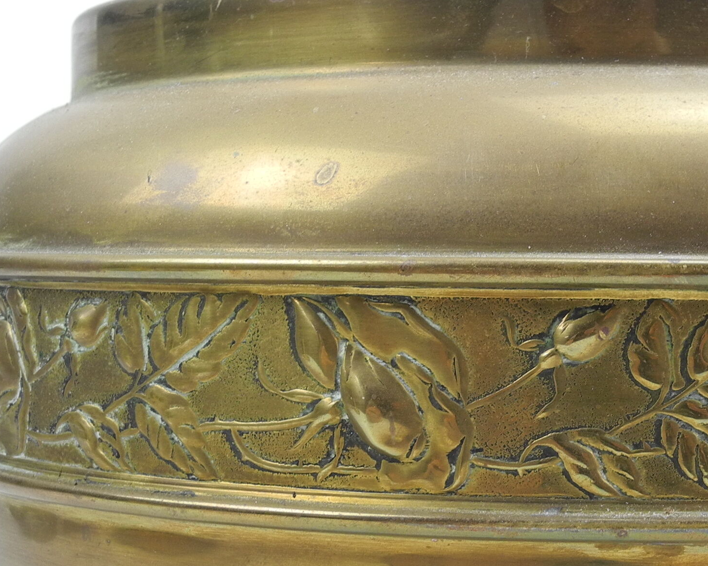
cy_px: 386
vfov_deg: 22.4
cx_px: 605
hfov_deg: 27.1
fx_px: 1425
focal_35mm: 68
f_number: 2.8
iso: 100
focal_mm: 6
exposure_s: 1/46
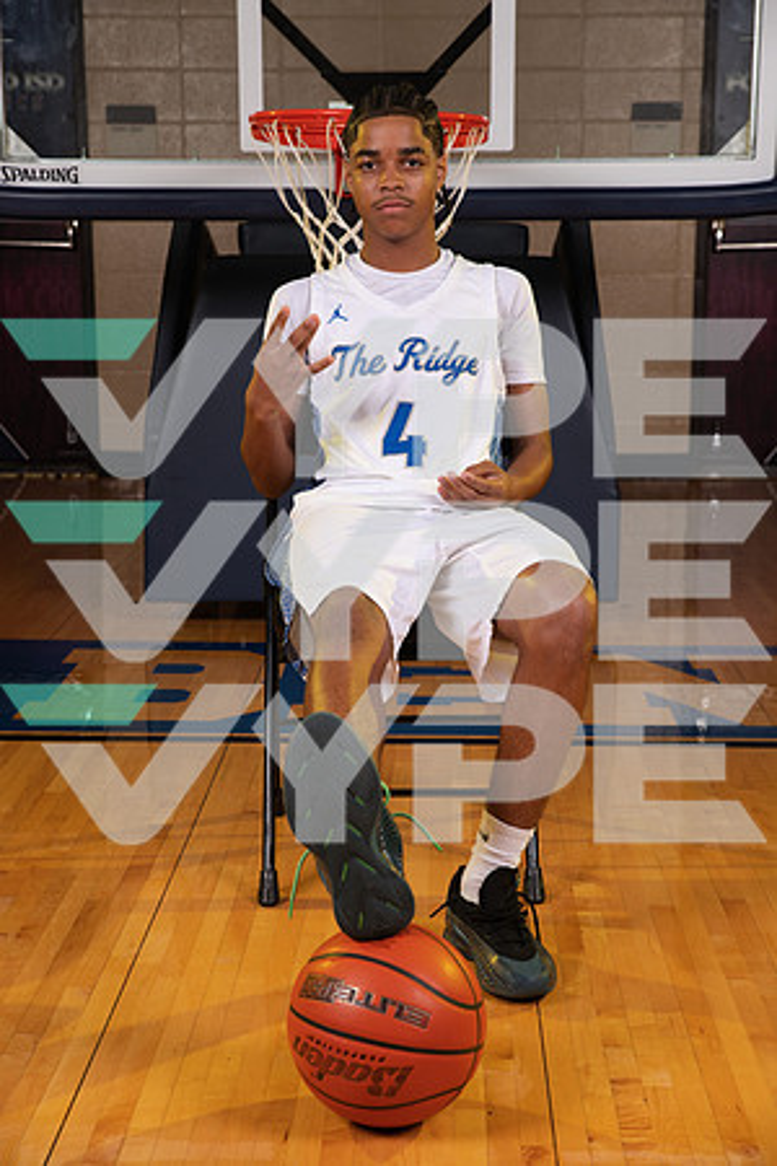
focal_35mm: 62
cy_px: 583
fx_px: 2007
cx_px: 388
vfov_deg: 32.4
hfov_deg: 21.9
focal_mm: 62
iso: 320
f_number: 7.1
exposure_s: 1/320
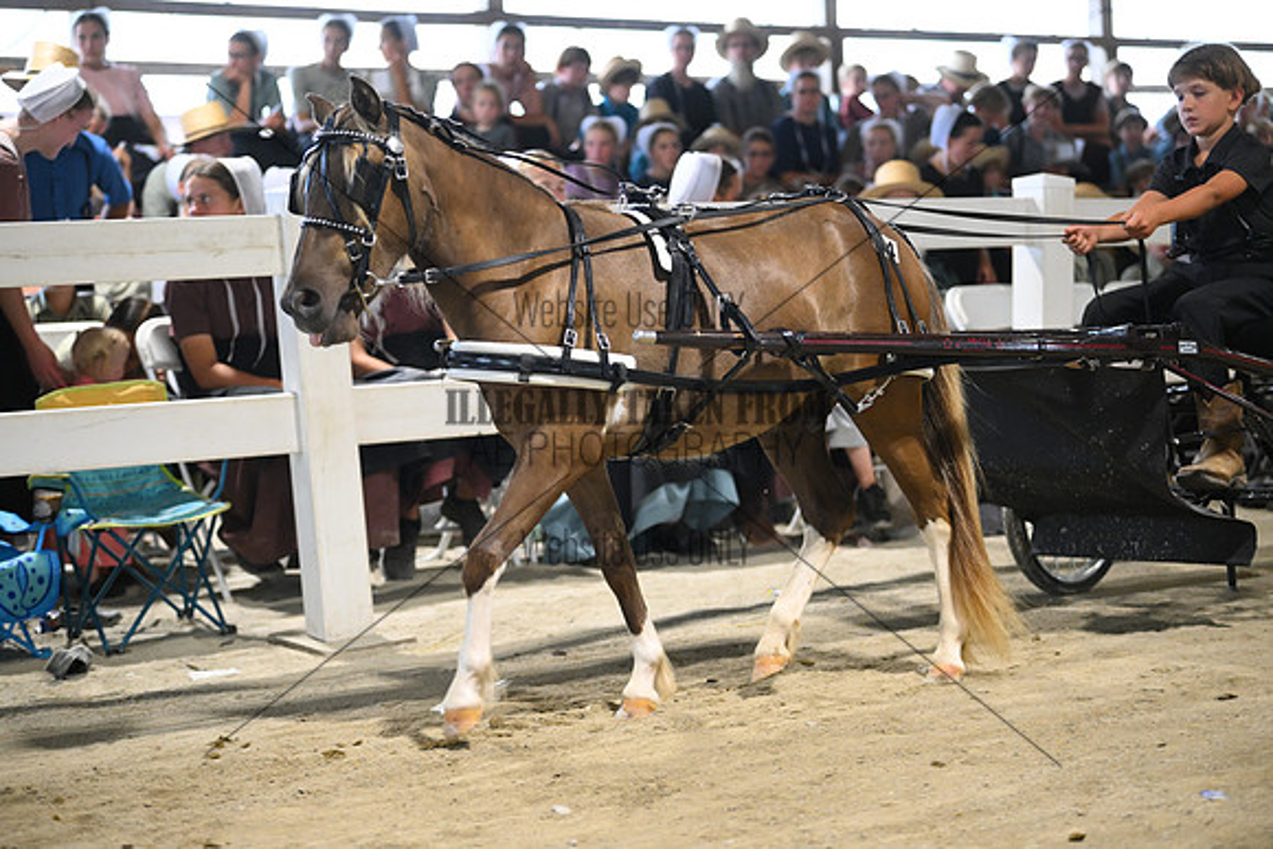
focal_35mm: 70
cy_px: 424
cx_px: 636
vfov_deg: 19.5
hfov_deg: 28.8
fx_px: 2476
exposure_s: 1/446
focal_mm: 70
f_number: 2.8
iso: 4000
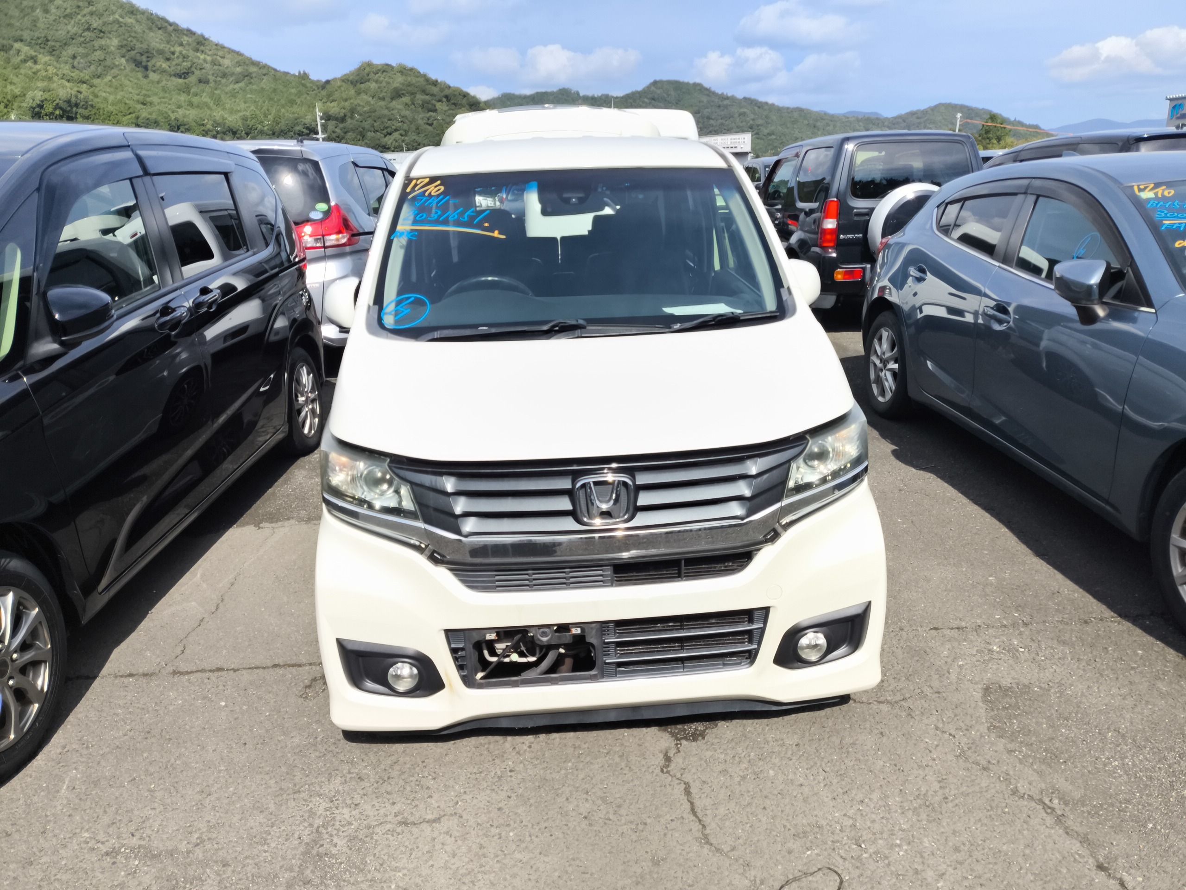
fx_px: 857
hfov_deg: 69.4
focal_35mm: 25
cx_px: 593
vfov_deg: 54.9
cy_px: 445
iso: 51
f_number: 1.7
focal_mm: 4.71
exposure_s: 1/1081
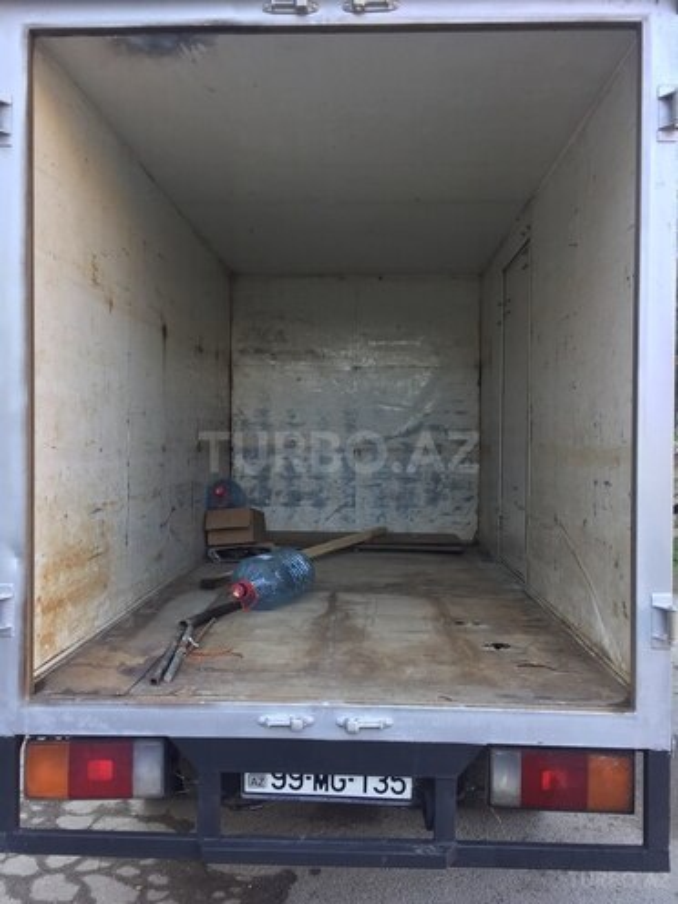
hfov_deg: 48.2
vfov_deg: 61.7
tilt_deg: -3.8
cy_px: 452
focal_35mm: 29
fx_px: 757
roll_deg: +1.6
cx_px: 339
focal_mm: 4.15
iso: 40
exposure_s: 1/100
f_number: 2.2
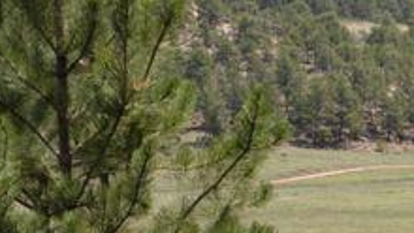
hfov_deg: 8.5
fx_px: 2762
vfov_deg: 4.8
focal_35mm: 252
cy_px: 39
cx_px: 461
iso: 180
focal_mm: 55
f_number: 5.6
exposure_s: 1/125
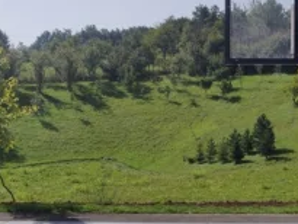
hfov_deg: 25.2
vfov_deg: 20.2
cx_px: 305
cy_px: 95
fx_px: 629
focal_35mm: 73
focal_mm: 4.25
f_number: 1.7
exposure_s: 1/2749
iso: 100
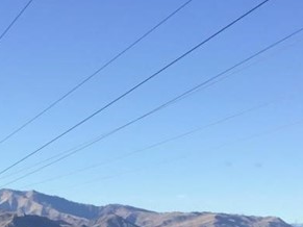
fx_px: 954
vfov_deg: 13.0
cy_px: 324
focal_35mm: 109
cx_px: -24
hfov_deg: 17.5
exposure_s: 1/1087
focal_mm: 3.3
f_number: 2.4
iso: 25
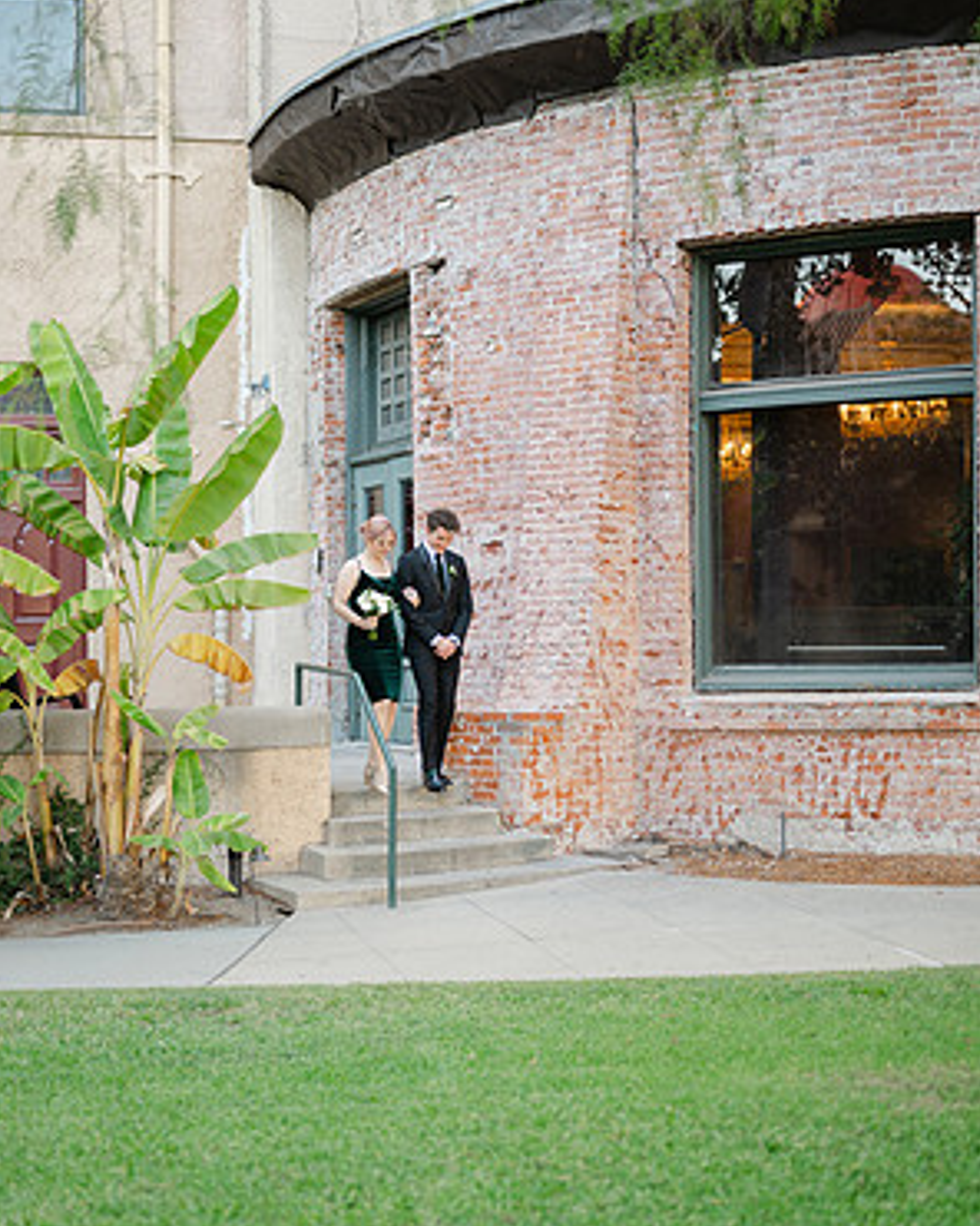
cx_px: 487
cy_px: 630
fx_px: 2067
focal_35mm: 57
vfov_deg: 33.0
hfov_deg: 26.7
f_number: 1.8
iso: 100
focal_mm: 50
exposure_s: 1/320
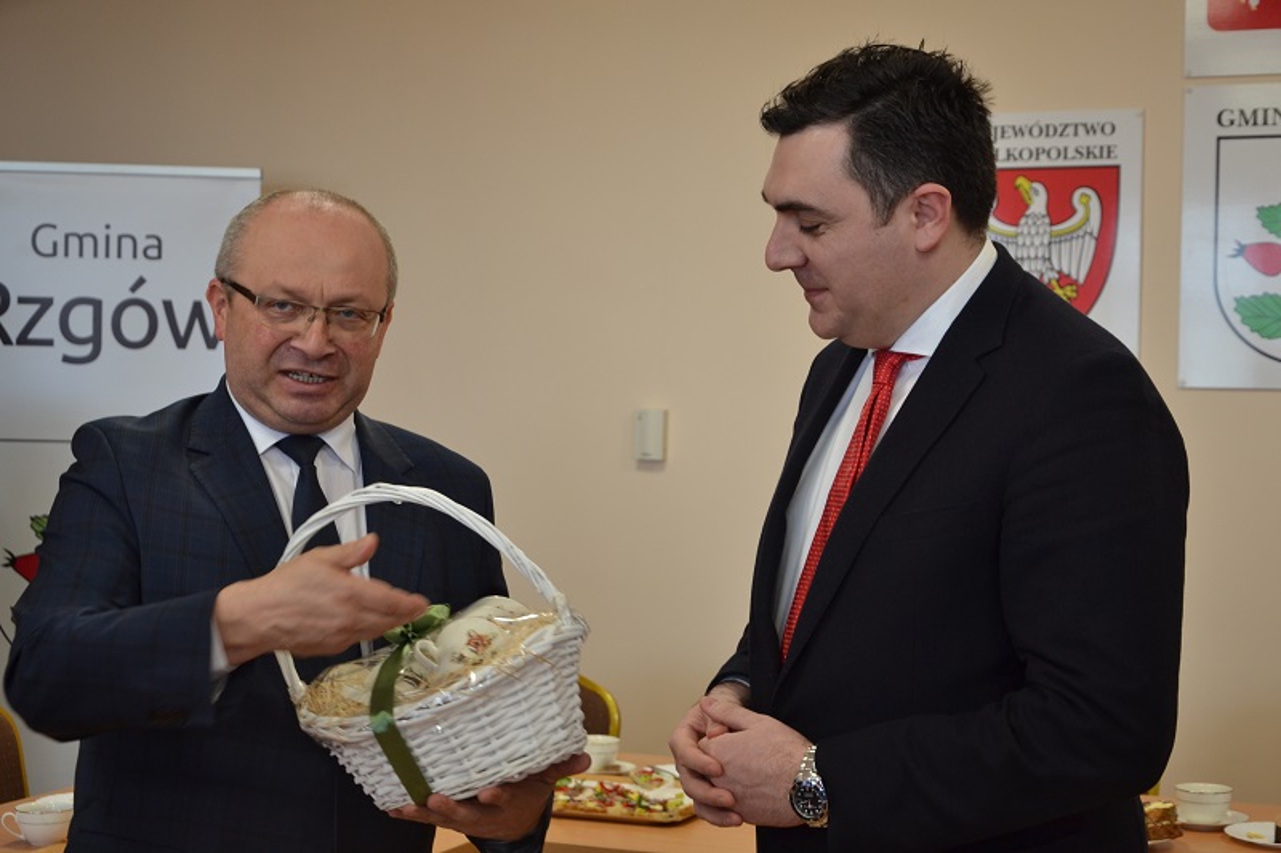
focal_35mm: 63
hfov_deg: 31.9
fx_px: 2241
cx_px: 640
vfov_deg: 21.6
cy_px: 426
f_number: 4.8
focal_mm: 42
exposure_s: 1/40
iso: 400
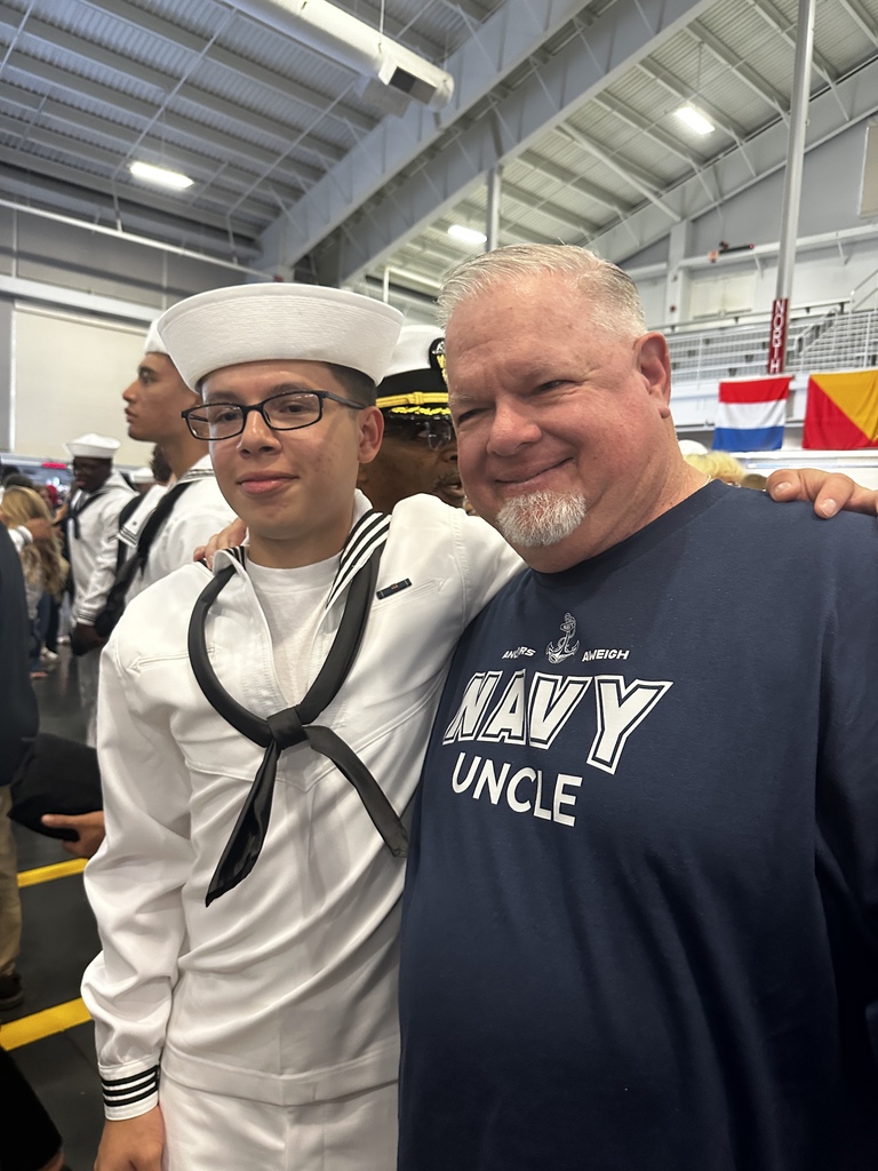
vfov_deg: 71.6
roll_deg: -3.7
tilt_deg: -5.0
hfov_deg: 56.8
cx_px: 439
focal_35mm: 24
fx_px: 812
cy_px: 586
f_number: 1.78
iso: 500
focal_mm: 6.86
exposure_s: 1/60
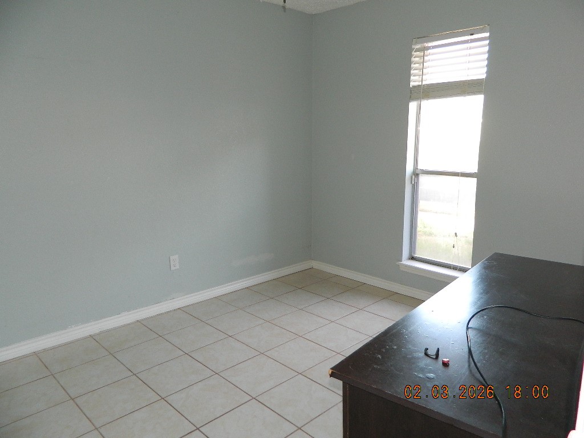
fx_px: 422
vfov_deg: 54.9
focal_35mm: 25
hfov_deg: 69.4
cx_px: 292
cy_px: 219
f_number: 3.1
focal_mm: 4.5
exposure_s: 1/30
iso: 200
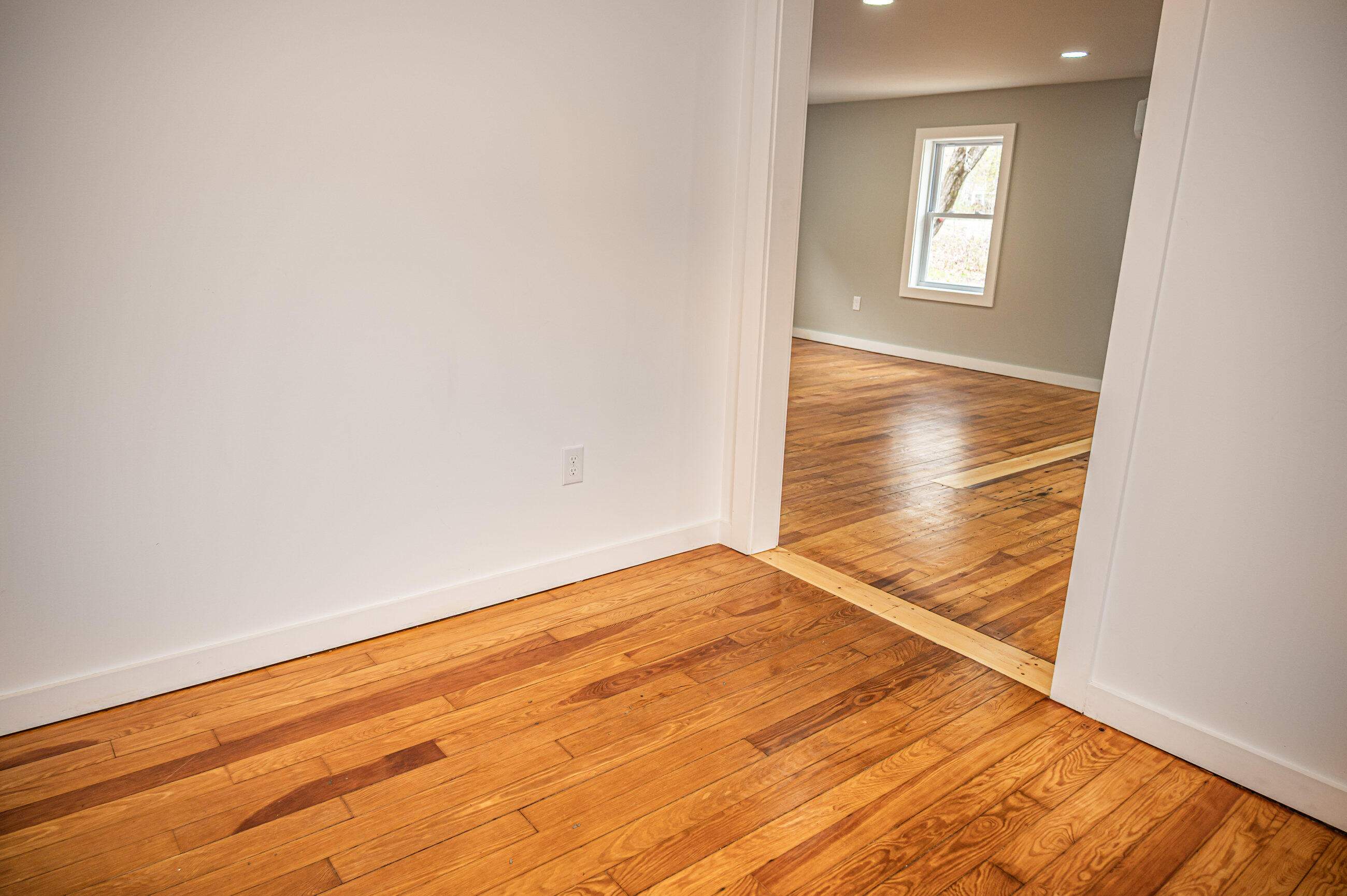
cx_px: 674
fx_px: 897
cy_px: 448
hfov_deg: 73.8
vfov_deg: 53.1
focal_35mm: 24
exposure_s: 1/200
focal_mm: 24
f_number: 4
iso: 320
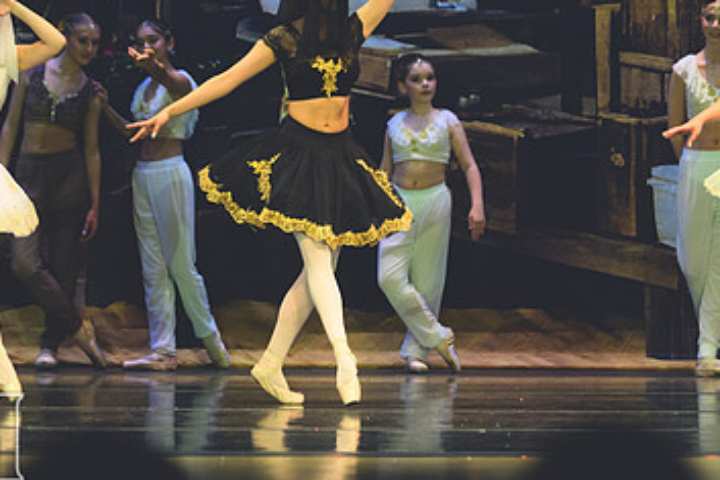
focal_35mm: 381
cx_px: 396
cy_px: 202
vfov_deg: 3.6
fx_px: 7616
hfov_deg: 5.4
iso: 1250
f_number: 2.8
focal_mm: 155
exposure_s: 1/500
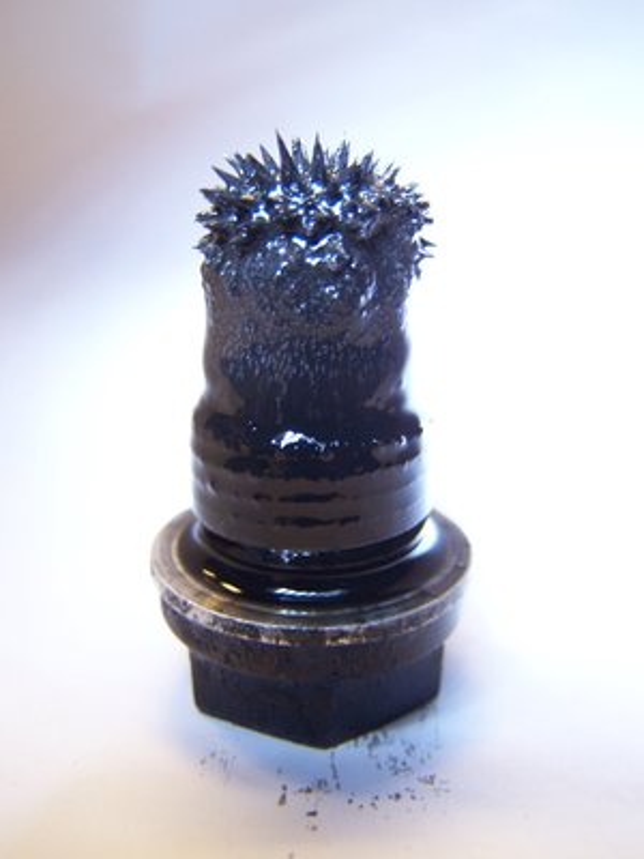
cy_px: 430
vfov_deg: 49.0
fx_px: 943
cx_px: 322
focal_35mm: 38
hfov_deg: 37.7
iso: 140
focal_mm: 6.3
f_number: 2.8
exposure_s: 1/30
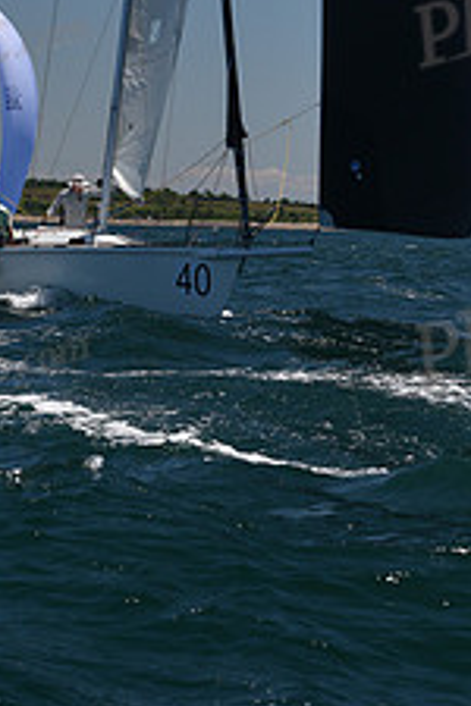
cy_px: -132
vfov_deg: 10.1
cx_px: 253
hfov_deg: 6.8
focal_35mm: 201
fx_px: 3944
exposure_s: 1/800
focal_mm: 78
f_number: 7.1
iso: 250
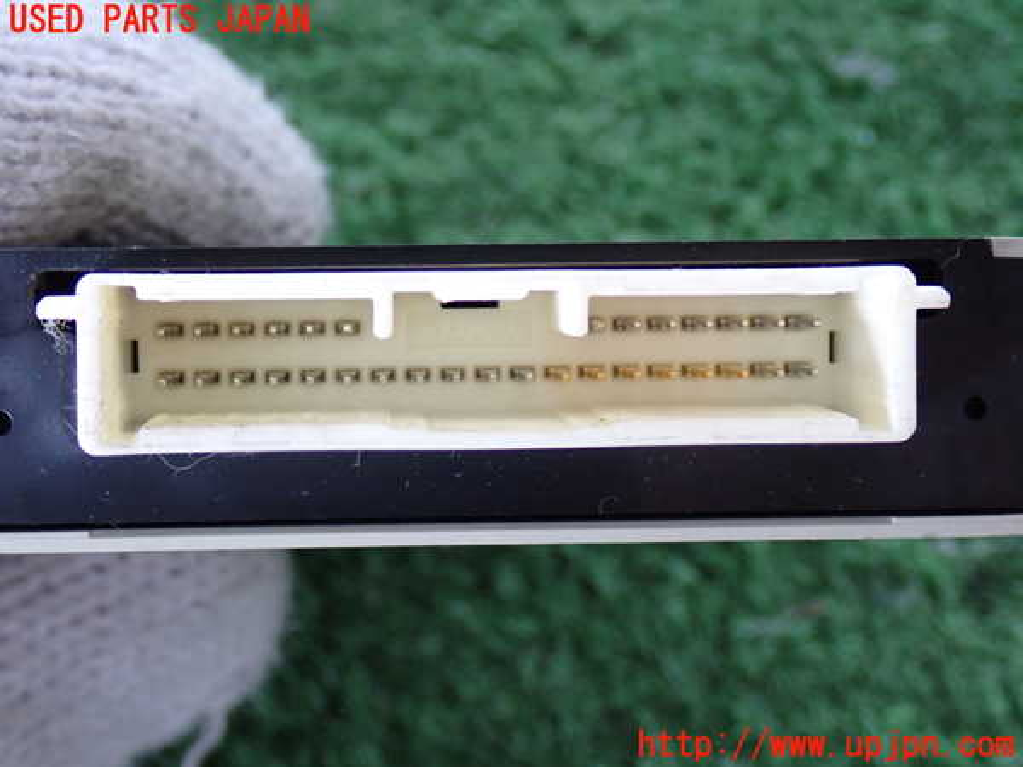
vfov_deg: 21.9
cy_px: 384
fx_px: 1980
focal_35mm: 67
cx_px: 512
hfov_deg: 29.0
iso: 800
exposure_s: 1/40
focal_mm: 11.88
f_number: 3.8
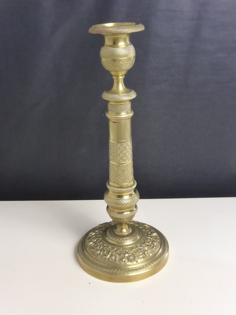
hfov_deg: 32.9
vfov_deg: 42.9
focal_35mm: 44
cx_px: 118
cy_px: 158
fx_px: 400
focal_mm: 7.9
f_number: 4.1
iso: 1000
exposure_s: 1/60
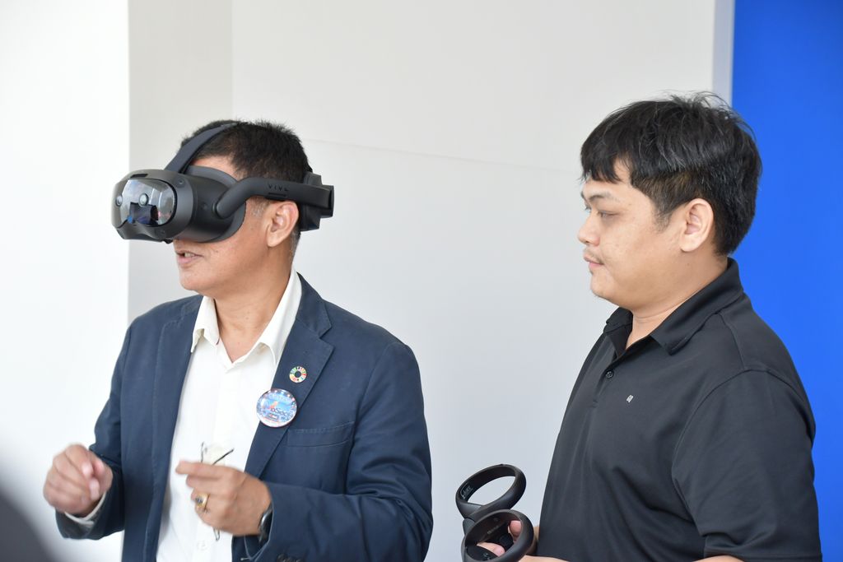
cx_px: 422
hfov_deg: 19.5
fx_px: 2459
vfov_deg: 13.0
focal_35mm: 105
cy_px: 281
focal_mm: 70
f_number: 5
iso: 1000
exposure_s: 1/125
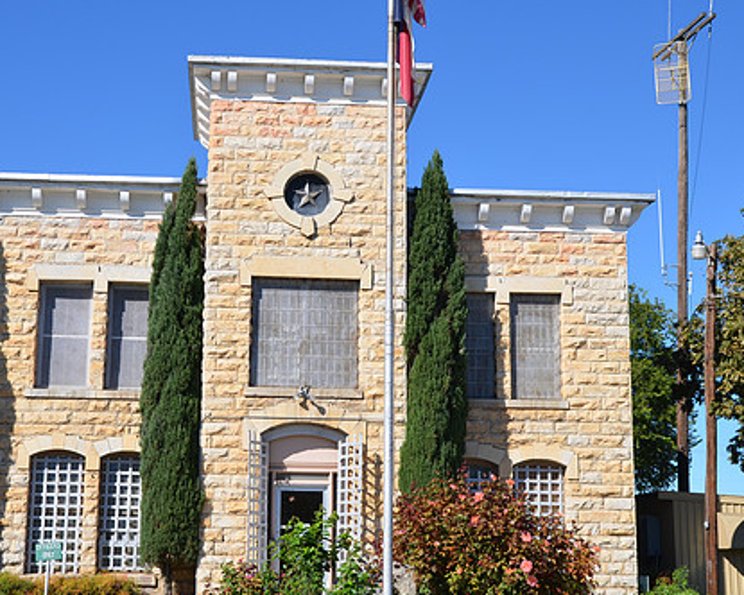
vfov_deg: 27.6
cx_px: 312
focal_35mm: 55
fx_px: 1211
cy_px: 305
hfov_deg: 34.1
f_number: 8
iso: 100
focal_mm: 28
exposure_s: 1/250
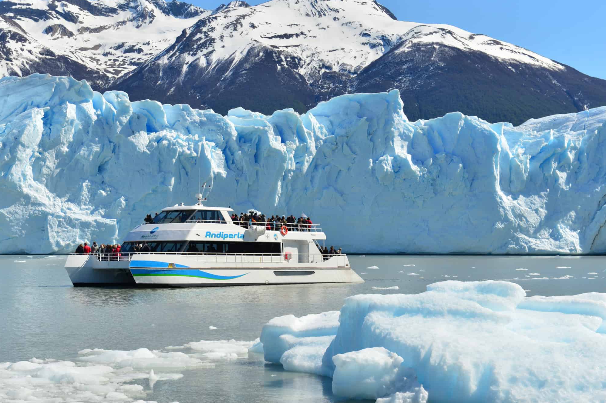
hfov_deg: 27.3
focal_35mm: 74
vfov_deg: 18.4
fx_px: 1245
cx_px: 244
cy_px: 178
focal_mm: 60
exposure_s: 1/500
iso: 100
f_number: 8
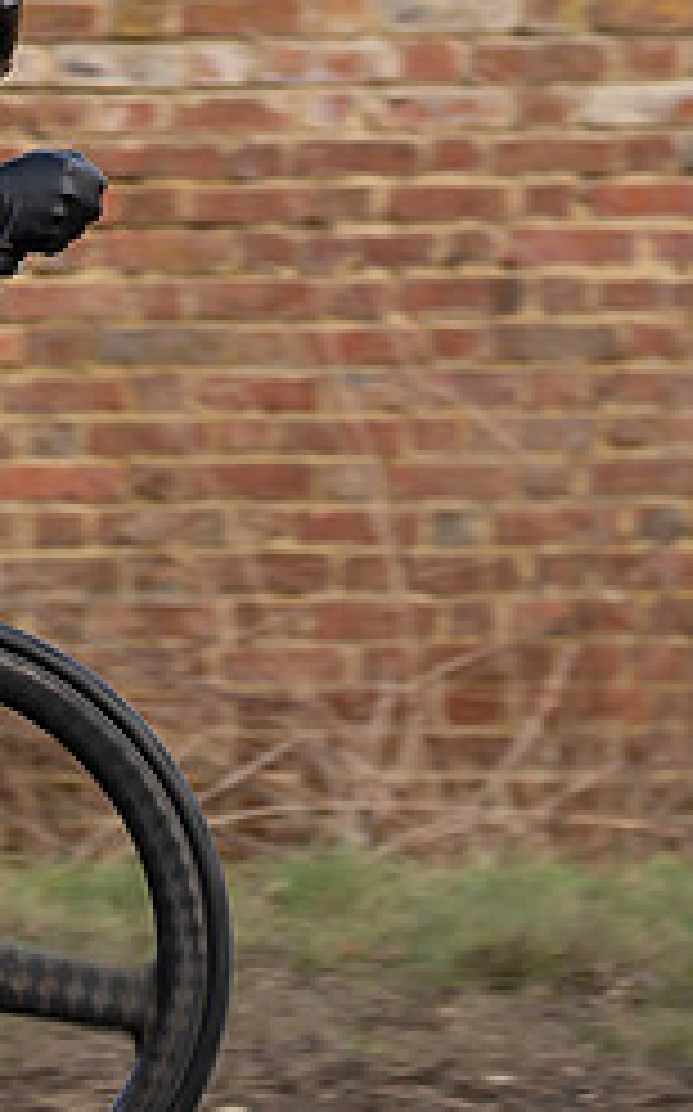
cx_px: -697
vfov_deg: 7.4
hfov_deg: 4.5
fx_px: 8597
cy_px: 300
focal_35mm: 284
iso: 250
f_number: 4
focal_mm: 94
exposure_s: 1/800
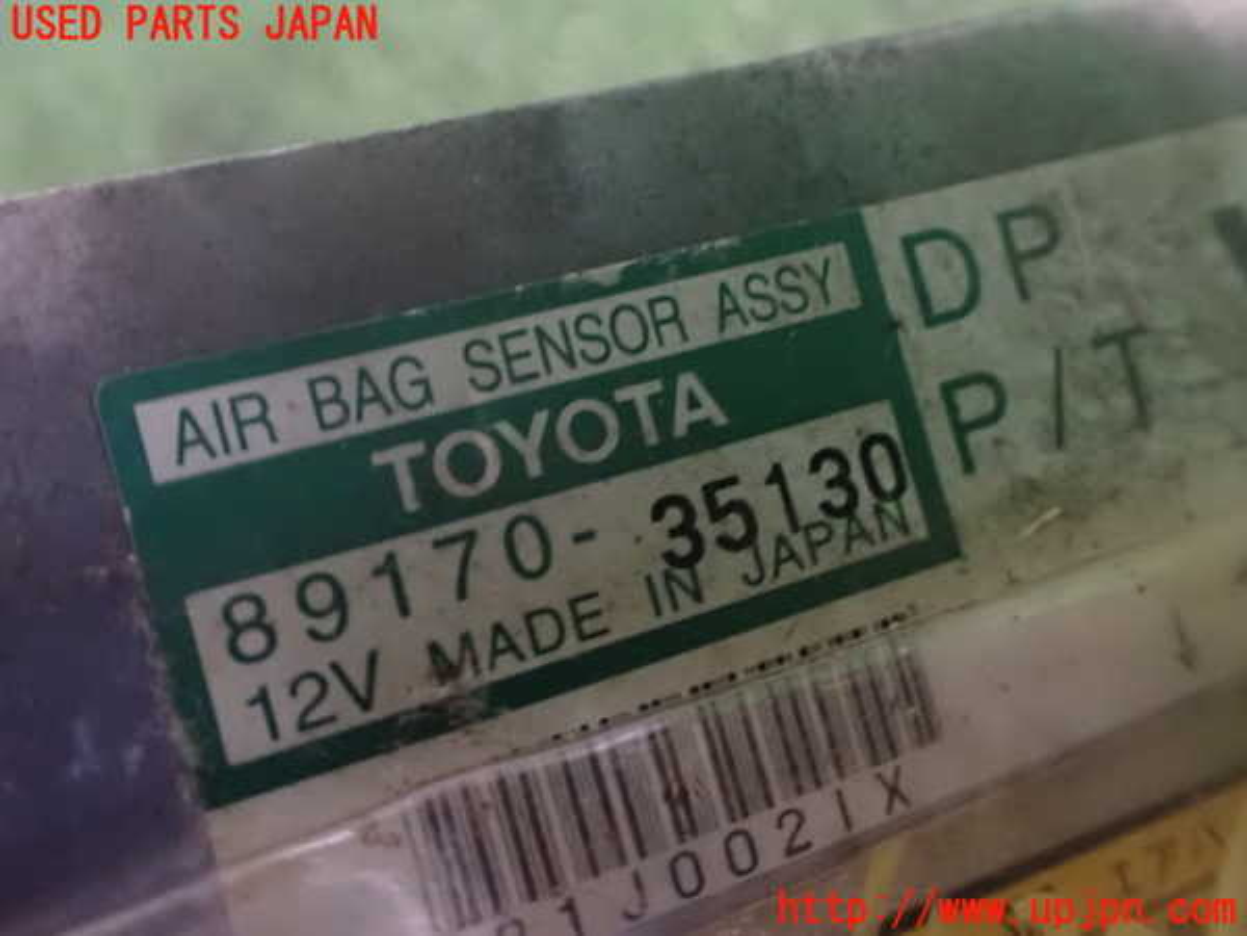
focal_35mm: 30
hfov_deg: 60.0
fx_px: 1081
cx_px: 624
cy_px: 468
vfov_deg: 46.8
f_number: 2.3
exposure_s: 1/30
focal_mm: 5.4
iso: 1600
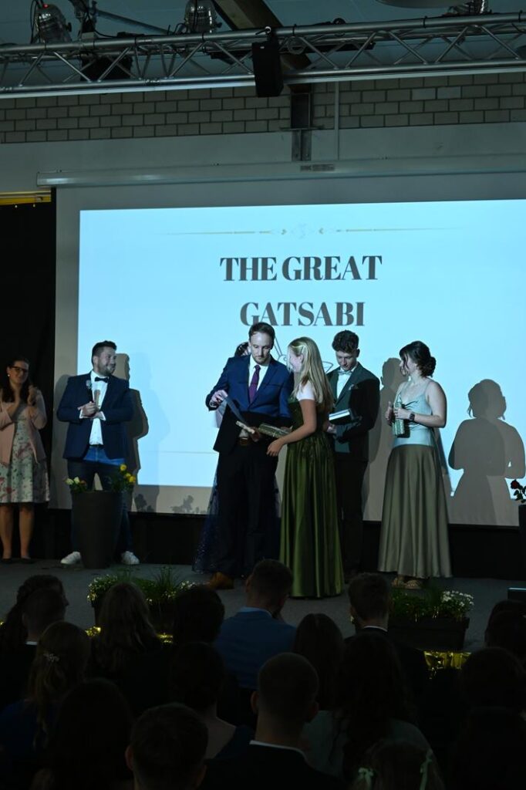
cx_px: 263
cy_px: 395
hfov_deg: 18.2
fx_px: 1645
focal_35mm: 75
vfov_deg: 27.0
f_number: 6.3
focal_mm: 50
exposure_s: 1/40
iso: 1000
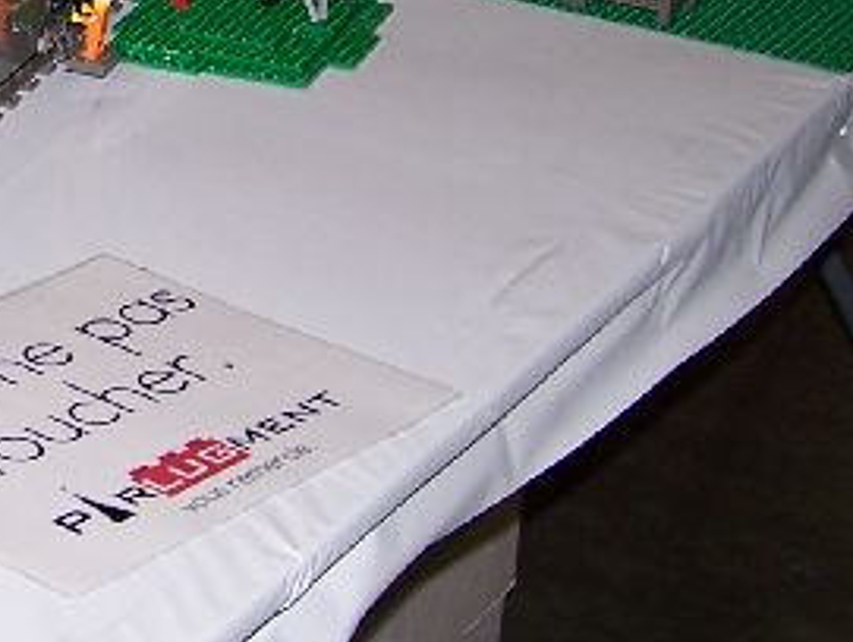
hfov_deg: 15.4
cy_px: 50
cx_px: -302
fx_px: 2986
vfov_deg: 12.2
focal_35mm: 121
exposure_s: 1/60
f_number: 2.8
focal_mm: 6.3
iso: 80
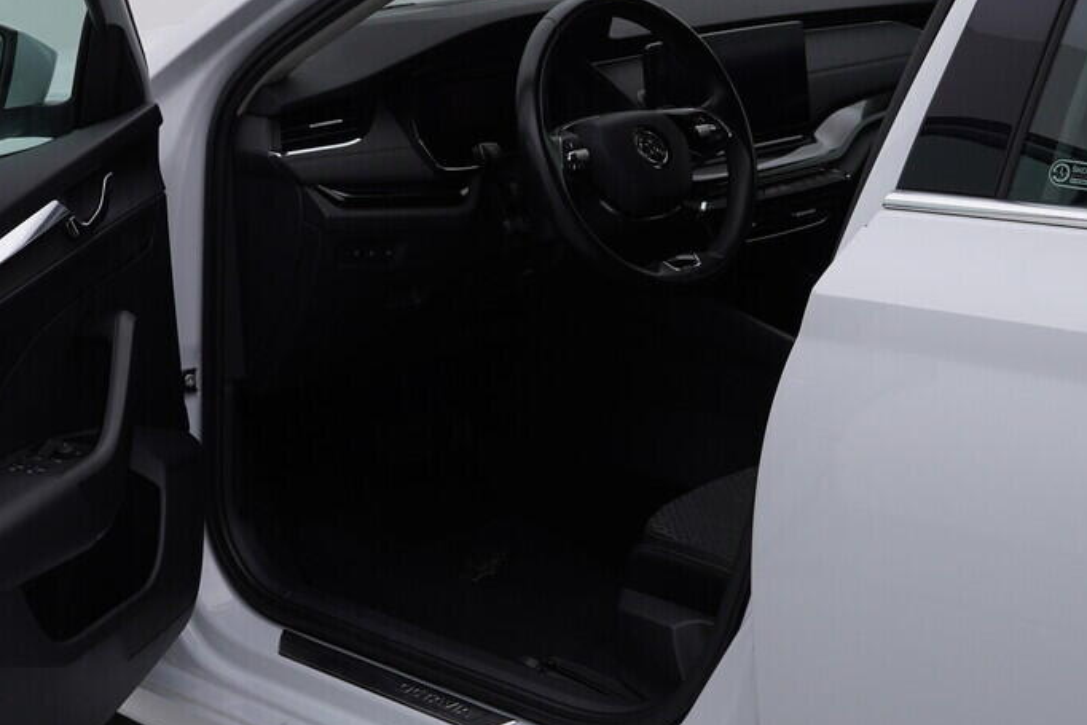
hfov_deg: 26.5
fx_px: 2295
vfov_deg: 18.0
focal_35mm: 76
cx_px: 344
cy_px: 387
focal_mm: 24
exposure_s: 1/100
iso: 125
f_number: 4.5
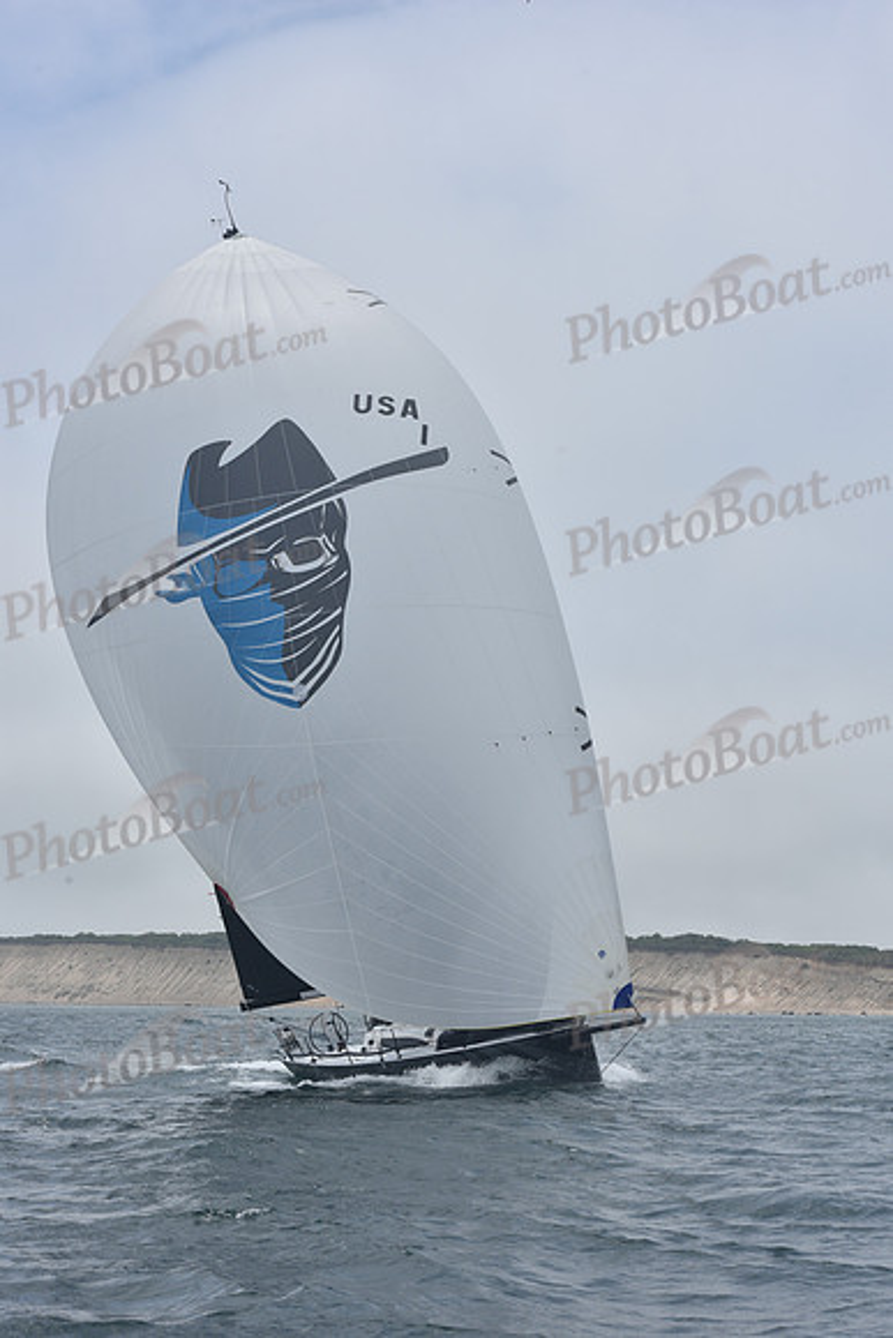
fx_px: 2603
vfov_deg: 28.8
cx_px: 446
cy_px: 669
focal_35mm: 70
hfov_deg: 19.5
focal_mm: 70
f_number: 11
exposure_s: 1/800
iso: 250
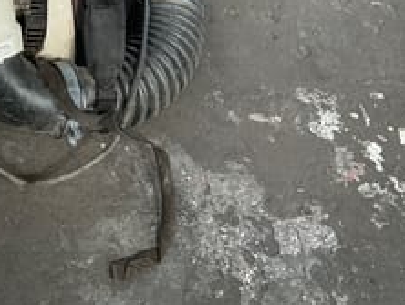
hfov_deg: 29.2
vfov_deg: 22.6
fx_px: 738
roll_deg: -1.5
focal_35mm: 63
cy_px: 12
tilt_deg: -42.6
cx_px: 24
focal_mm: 3
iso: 64
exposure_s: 1/62
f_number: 1.8
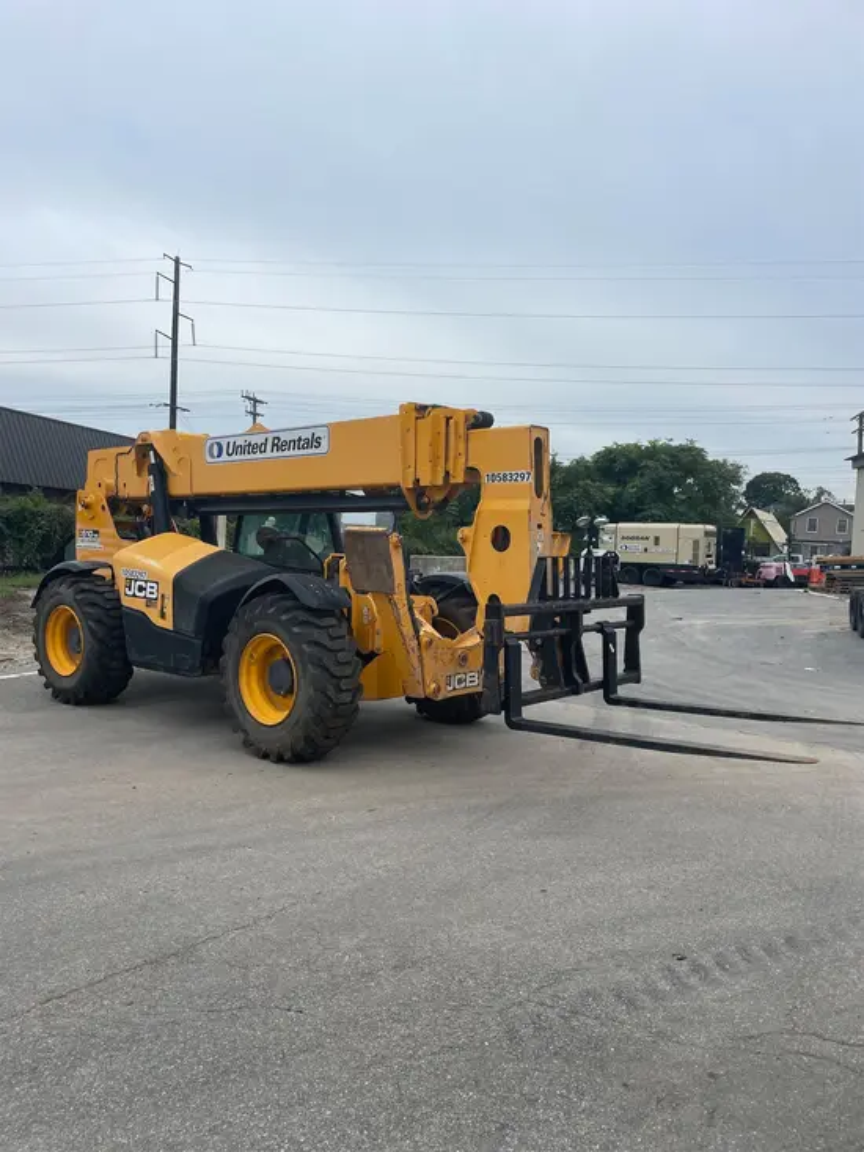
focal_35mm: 26
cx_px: 432
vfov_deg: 67.3
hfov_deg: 53.1
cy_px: 576
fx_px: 865
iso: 32
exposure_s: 1/3205
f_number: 1.6
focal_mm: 4.2
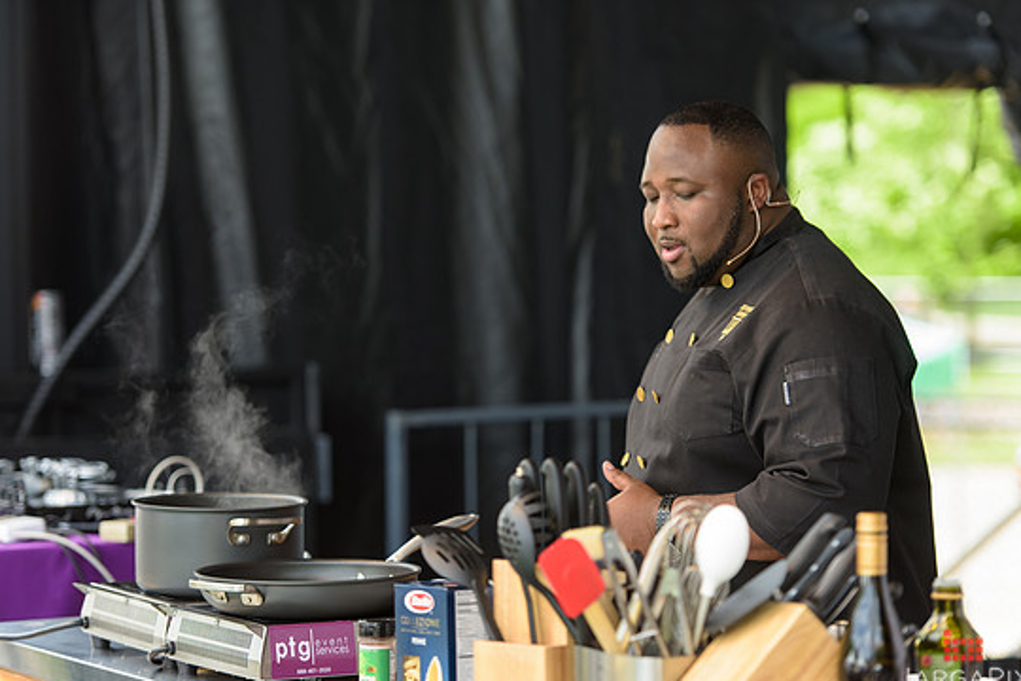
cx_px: 529
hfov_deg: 14.2
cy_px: 362
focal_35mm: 145
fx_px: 4112
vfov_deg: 9.5
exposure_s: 1/500
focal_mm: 135
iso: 250
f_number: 3.2
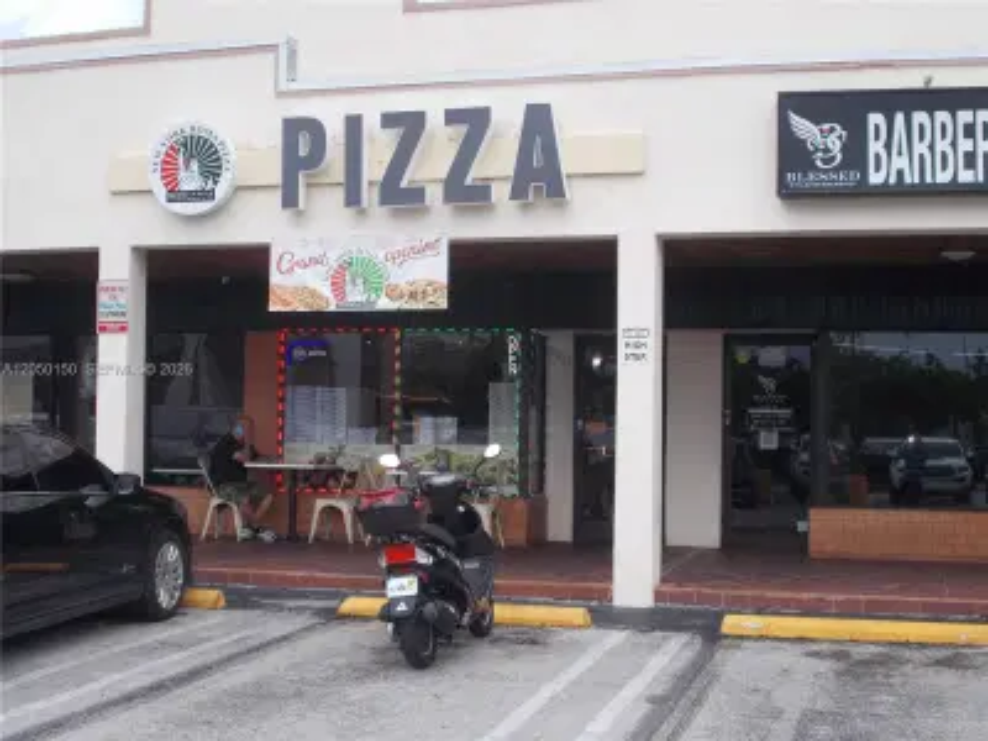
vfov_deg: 29.1
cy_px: 370
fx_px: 1427
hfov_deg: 38.2
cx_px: 494
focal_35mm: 50
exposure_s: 1/320
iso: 80
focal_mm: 9
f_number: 4.5
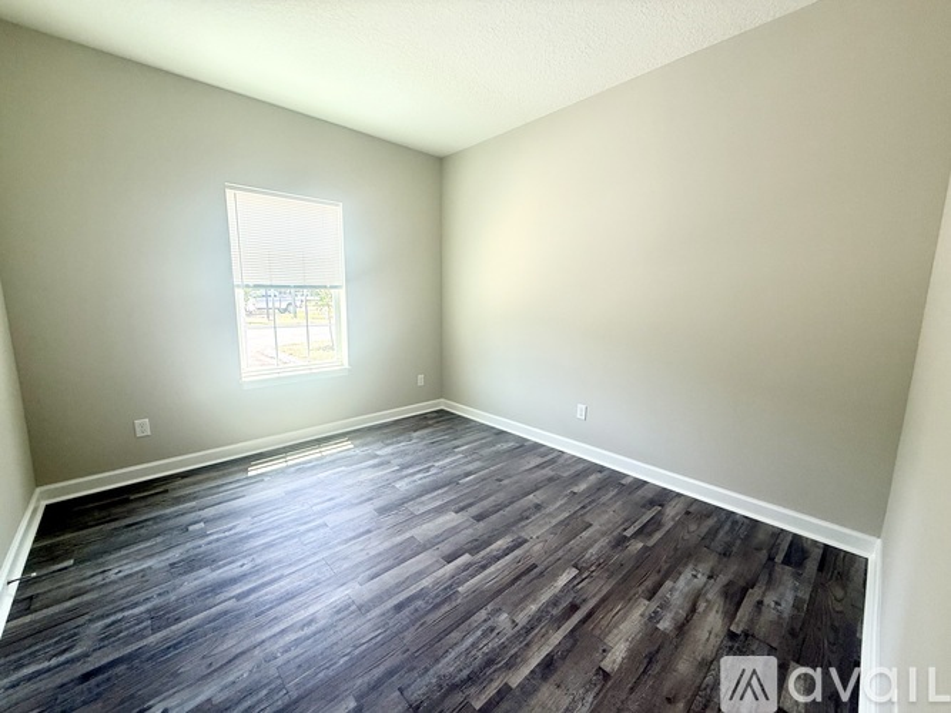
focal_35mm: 14
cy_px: 356
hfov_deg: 102.1
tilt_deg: -8.8
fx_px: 385
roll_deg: -0.6
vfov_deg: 85.7
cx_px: 476
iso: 100
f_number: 2.2
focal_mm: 2.22
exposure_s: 1/99
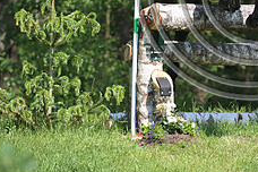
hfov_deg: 2.8
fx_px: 5289
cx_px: 239
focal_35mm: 738
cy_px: -32
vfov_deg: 1.9
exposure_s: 1/1250
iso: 450
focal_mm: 290
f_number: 5
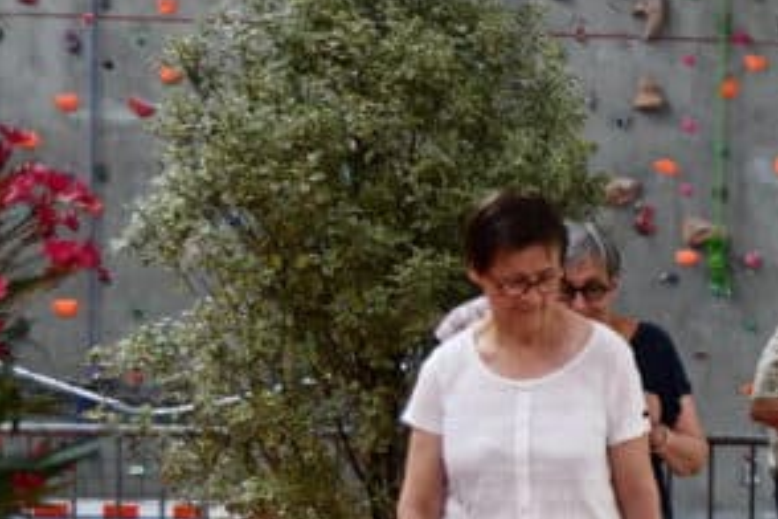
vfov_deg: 8.7
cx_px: 1347
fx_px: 3393
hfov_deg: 12.1
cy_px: 451
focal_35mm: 157
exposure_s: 1/125
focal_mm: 30
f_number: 4.2
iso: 1250
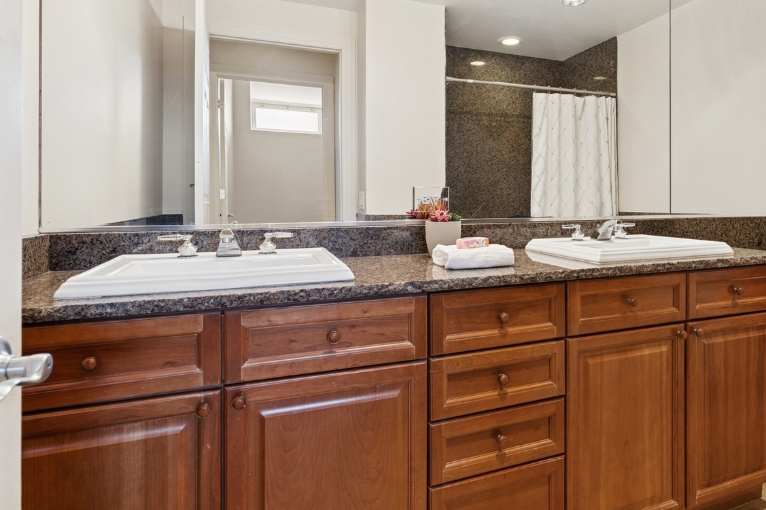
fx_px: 489
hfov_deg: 74.6
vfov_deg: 54.8
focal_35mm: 23
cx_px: 484
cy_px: 211
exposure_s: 1/20
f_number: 8
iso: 320
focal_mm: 16
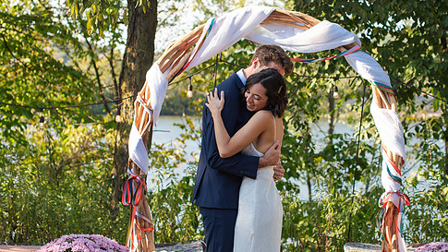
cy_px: 119
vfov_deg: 16.8
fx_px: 855
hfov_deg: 29.2
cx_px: 287
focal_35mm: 72
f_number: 3.5
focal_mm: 50
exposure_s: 1/800
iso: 220
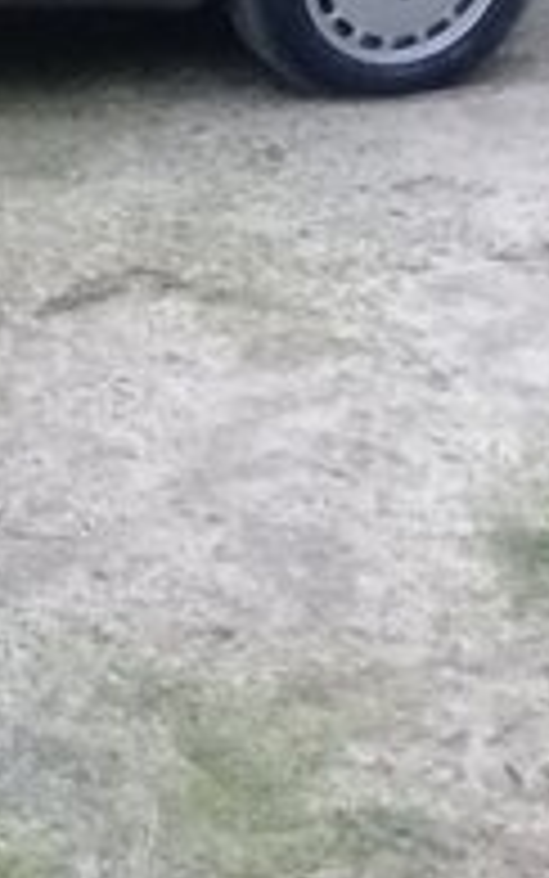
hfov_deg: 10.6
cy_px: -7
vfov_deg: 18.3
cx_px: -639
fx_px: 2655
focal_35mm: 111
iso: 200
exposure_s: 1/17
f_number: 2.2
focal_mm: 3.3
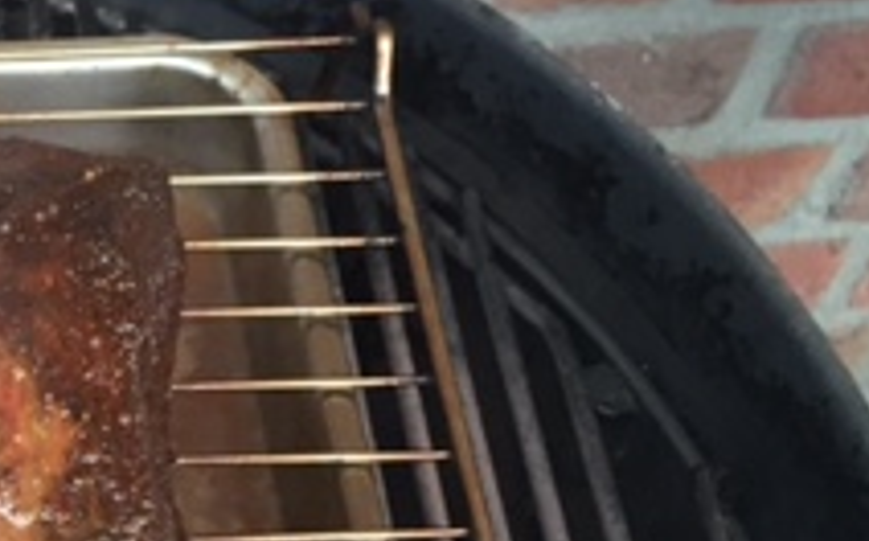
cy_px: 652
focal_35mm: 93
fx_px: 2200
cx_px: -295
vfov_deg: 13.6
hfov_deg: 20.2
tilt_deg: -58.8
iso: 64
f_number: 2.2
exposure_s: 1/30
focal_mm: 4.15
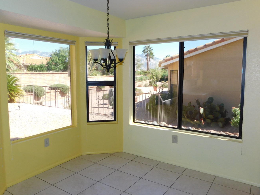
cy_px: 92
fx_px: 210
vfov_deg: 49.7
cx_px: 116
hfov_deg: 63.3
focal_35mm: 28
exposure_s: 1/125
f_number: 3
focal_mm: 4
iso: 125
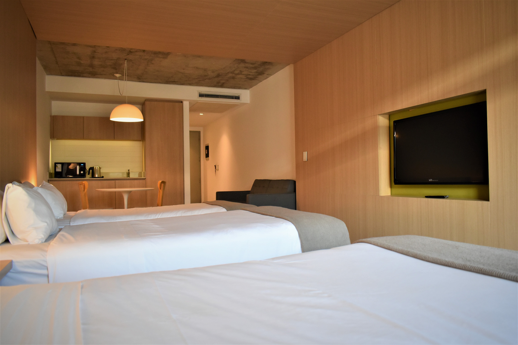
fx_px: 388
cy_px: 172
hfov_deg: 67.4
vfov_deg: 47.9
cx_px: 259
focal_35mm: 27
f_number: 3.5
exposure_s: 1/125
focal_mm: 18
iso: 1000
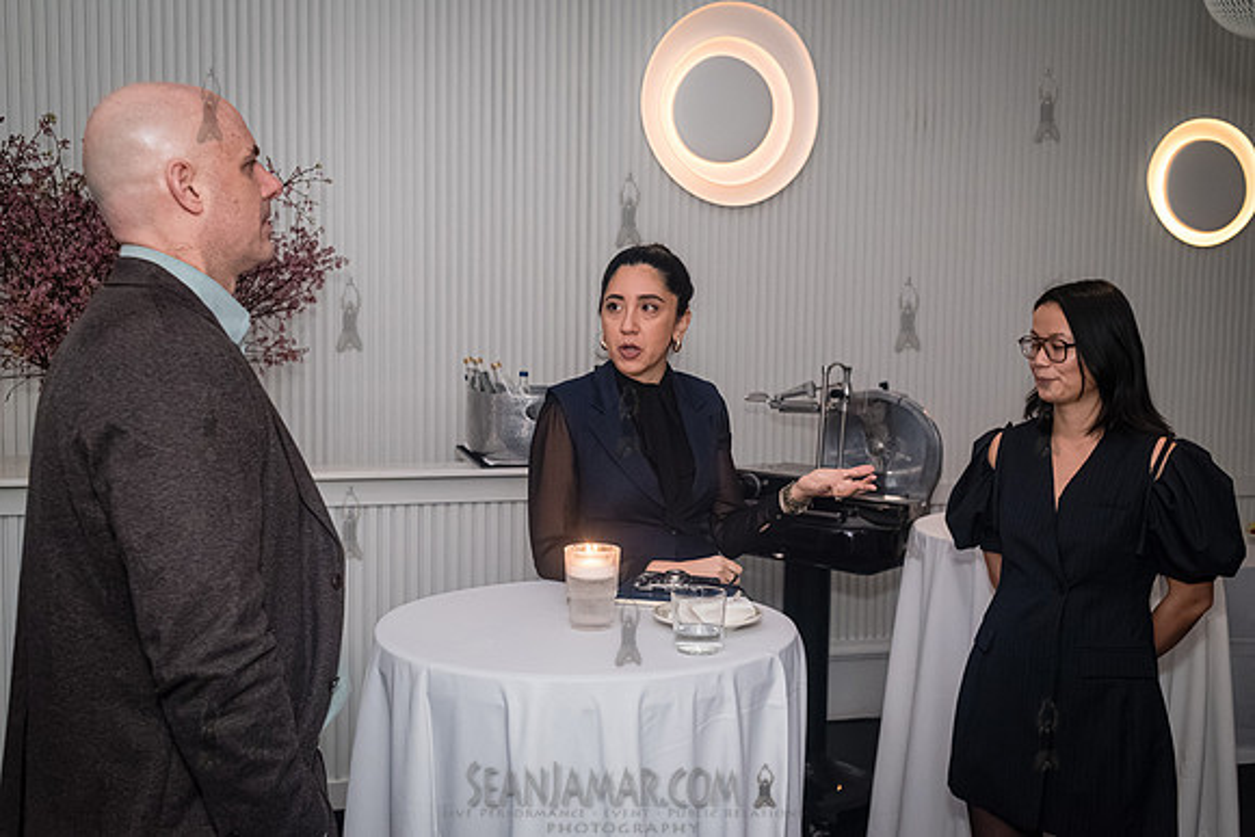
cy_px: 418
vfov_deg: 37.9
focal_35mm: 35
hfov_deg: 54.4
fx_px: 1220
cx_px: 628
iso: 6400
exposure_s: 1/320
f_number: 4.5
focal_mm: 35
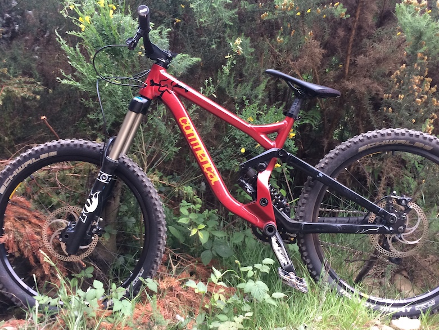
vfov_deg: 37.7
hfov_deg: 49.0
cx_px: 223
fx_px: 482
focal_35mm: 38
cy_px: 166
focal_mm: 4.15
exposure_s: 1/30
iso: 64
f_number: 2.2
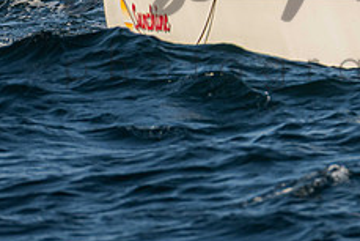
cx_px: 250
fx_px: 13948
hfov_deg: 1.5
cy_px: -110
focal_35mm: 1394
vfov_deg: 1.0
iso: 400
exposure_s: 1/800
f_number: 8
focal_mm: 400
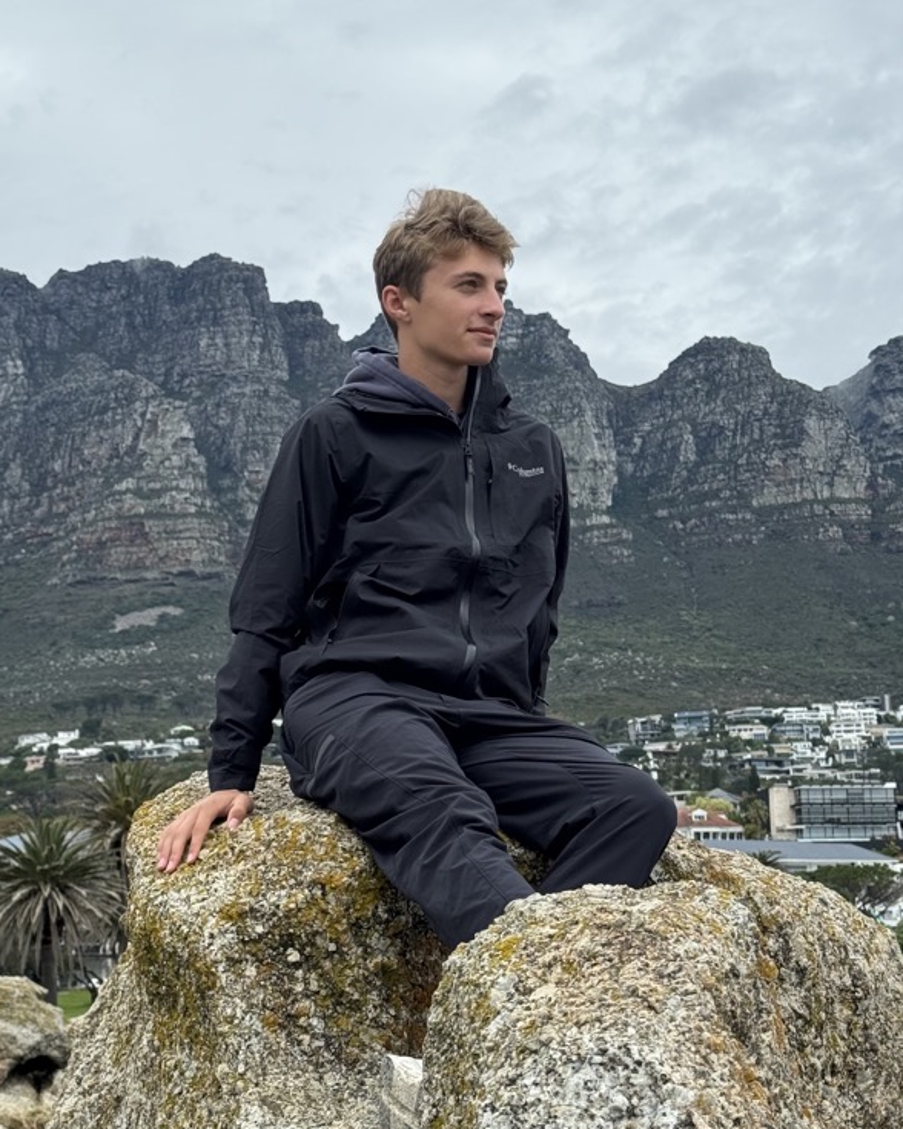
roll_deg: +2.1
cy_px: 584
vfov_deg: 36.7
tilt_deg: +9.2
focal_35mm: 51
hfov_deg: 29.7
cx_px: 447
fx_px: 1704
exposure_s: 1/1984
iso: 64
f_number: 1.78
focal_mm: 6.76
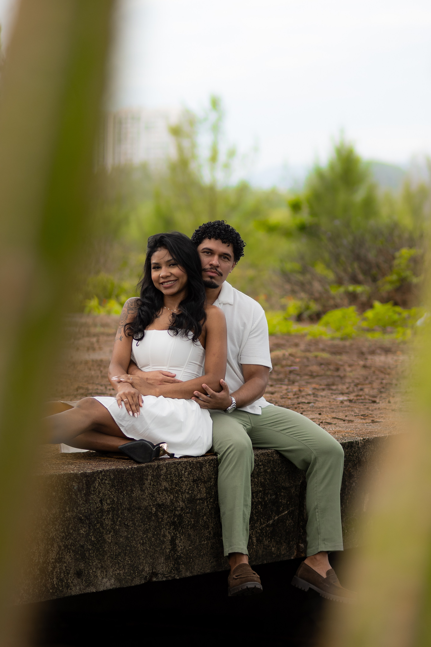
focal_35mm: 128
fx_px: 2290
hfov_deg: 10.8
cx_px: 216
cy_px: 324
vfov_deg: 16.1
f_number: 2.2
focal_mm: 85
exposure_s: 1/640
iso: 200
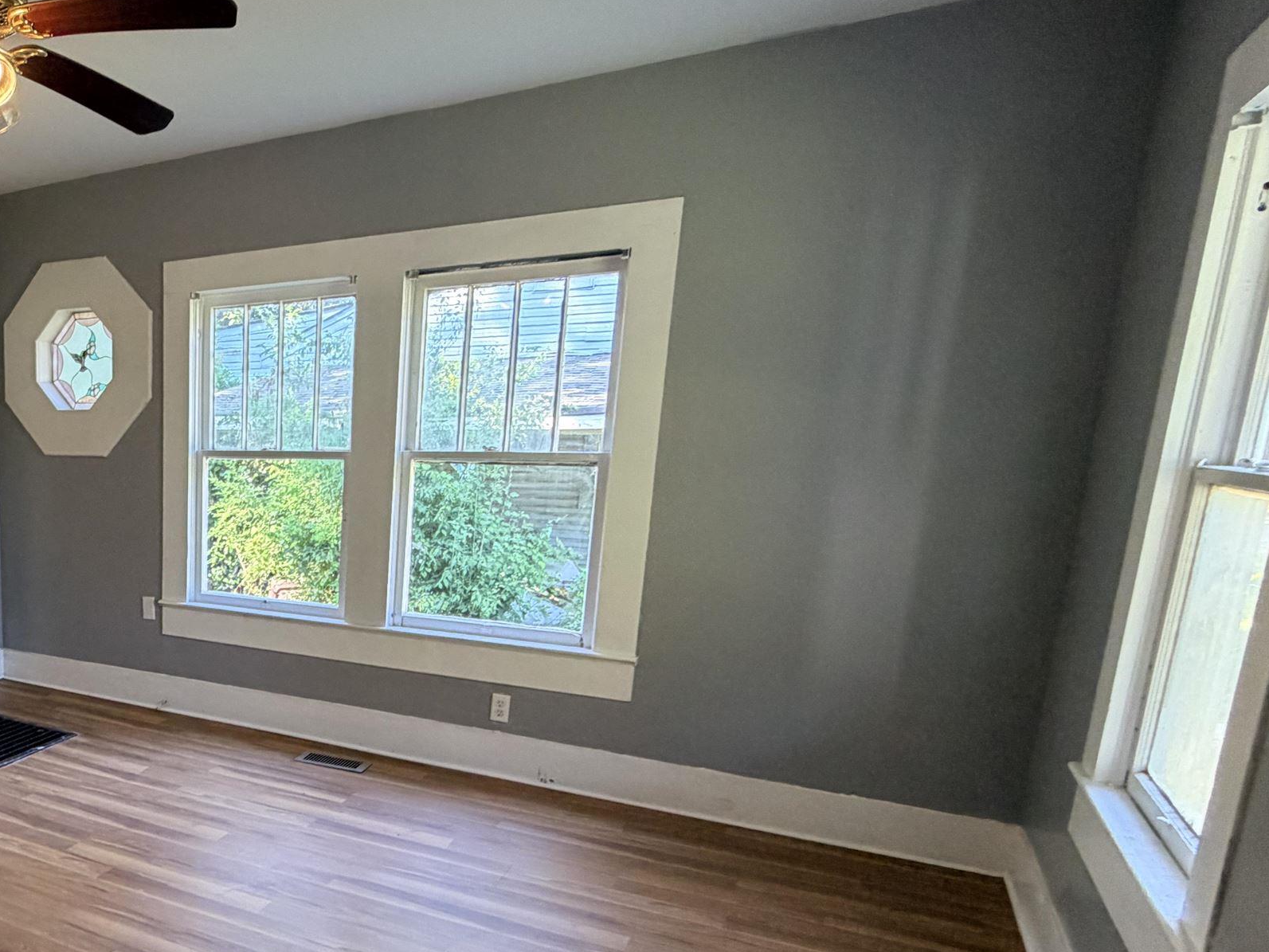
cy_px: 629
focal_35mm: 27
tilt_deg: -12.5
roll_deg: +0.6
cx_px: 125
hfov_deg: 56.3
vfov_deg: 50.5
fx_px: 990
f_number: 2.2
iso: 200
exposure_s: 1/60
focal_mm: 2.22
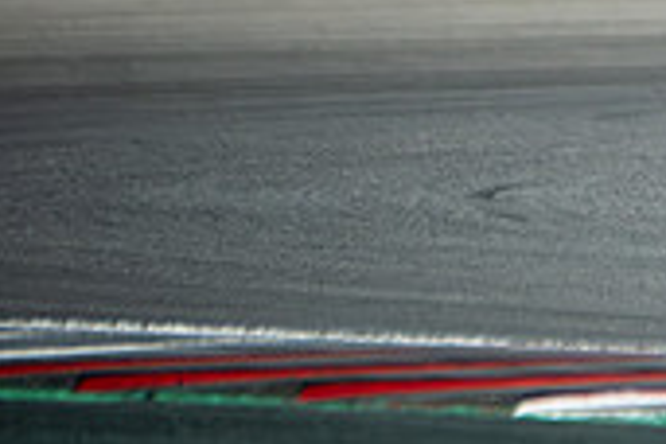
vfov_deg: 0.7
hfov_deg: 1.0
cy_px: -286
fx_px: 37552
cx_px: 1126
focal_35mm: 2030
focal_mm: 400
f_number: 5.6
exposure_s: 1/1600
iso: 2500
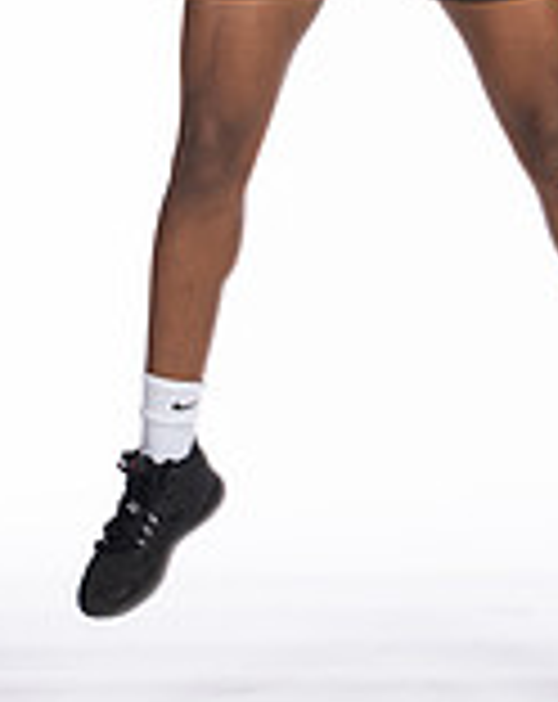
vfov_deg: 6.7
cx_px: 464
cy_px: -270
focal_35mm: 285
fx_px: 5907
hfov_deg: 5.4
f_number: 5.6
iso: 100
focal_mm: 70
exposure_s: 1/100
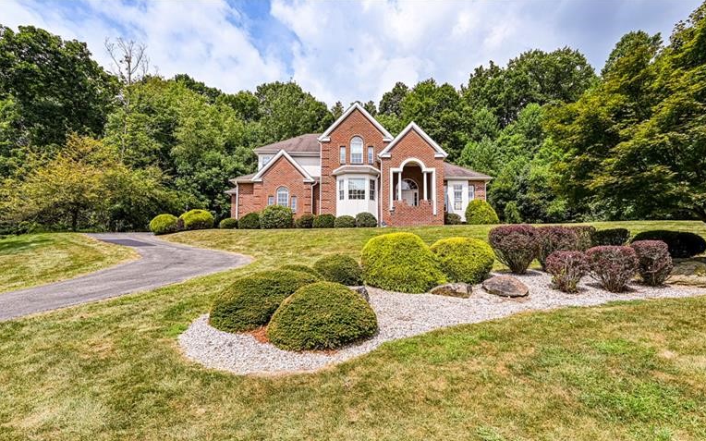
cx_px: 354
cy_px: 244
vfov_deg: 69.2
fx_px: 318
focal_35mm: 17
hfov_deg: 96.0
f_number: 8
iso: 100
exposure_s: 1/250
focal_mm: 15.5
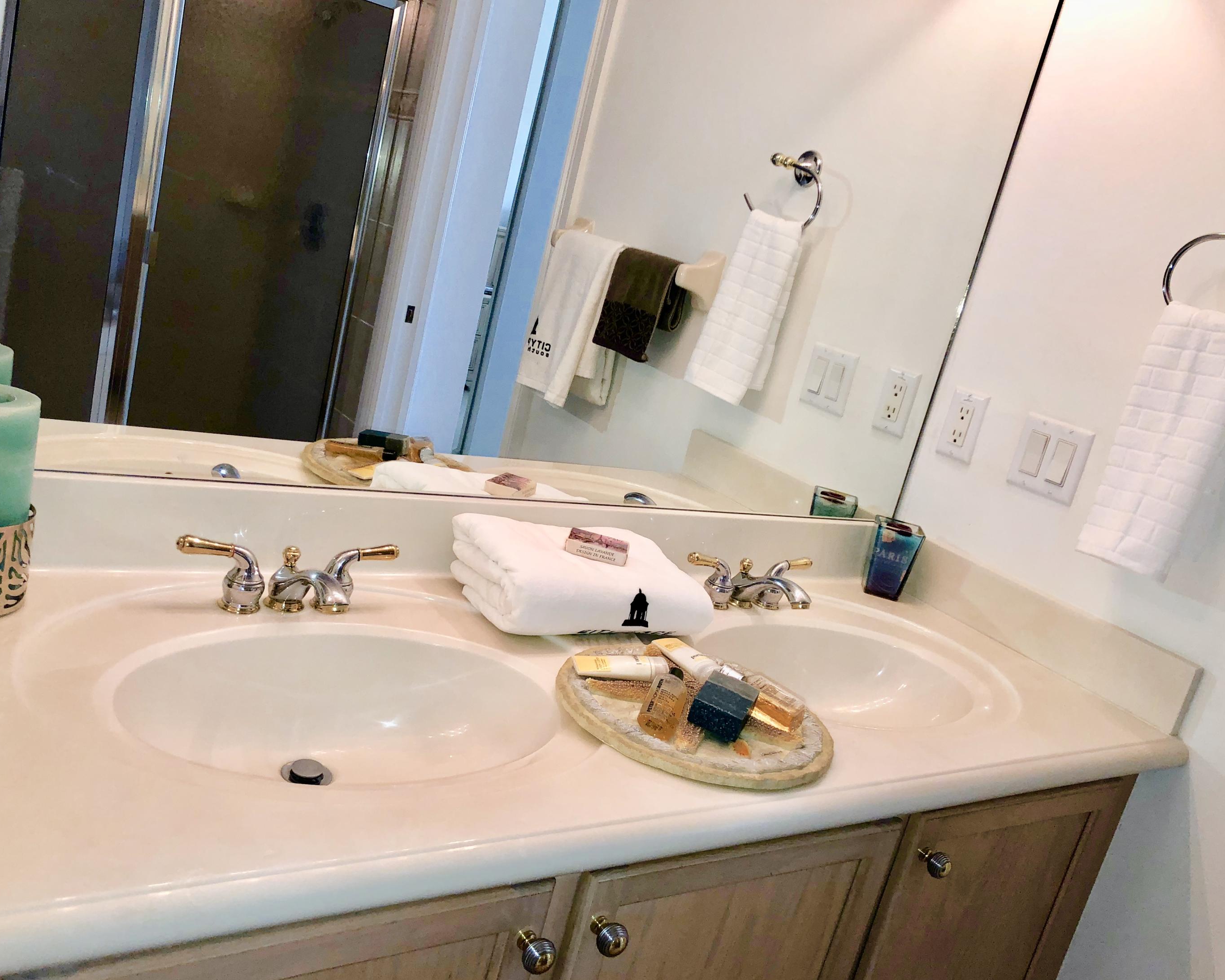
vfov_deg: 48.5
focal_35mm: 30
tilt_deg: -14.0
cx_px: 615
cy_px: 490
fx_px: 1088
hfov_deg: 58.8
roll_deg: -15.0
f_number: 1.8
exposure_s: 1/120
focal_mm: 3.99
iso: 80
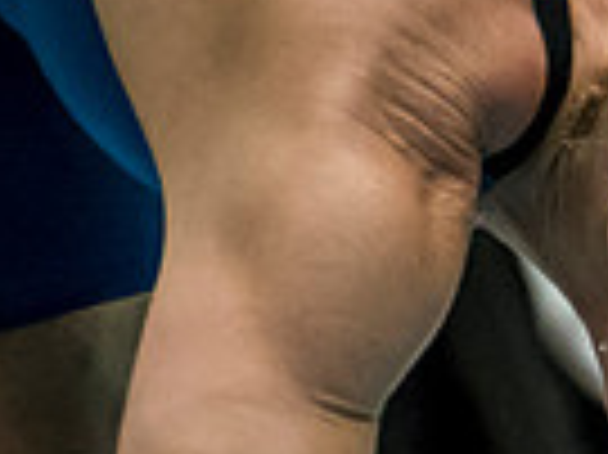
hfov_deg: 0.9
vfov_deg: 0.7
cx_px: 684
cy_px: 303
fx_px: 39730
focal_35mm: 2264
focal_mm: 200
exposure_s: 1/1000
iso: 3200
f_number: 2.8
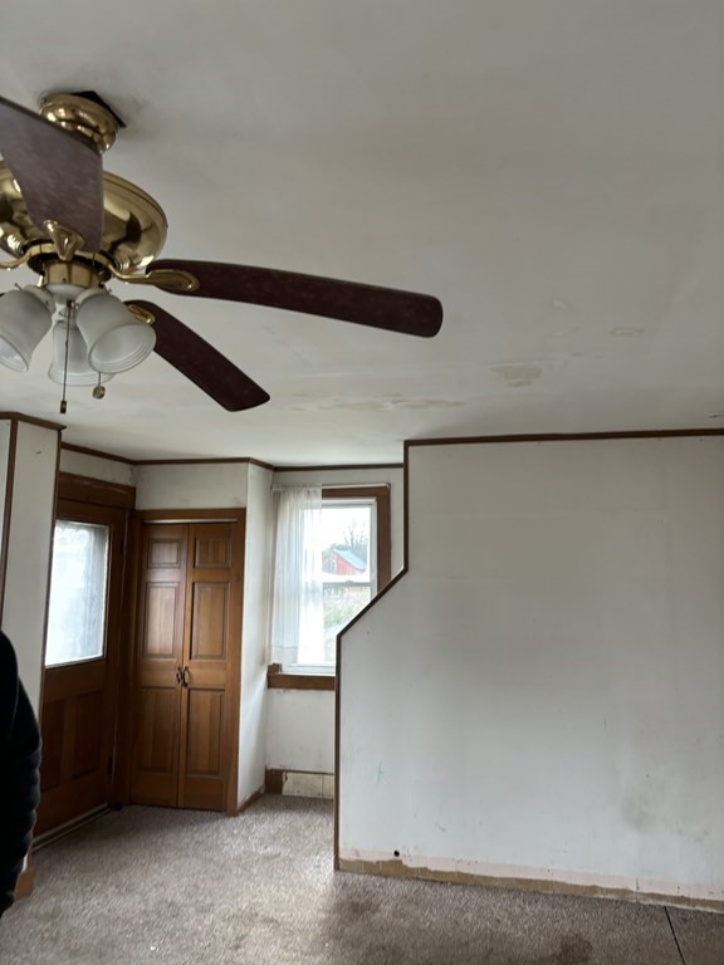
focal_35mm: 26
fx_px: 725
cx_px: 362
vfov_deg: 67.3
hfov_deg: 53.1
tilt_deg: +8.5
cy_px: 482
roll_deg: -2.0
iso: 125
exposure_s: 1/62
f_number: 1.6
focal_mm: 5.96
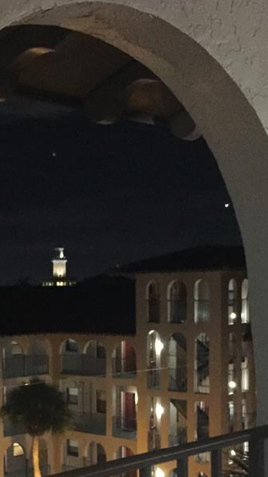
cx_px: 52
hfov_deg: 18.6
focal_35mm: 64
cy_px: 338
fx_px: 809
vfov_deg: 32.4
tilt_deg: -2.6
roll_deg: +0.9
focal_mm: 4.15
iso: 1000
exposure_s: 1/15
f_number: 2.2
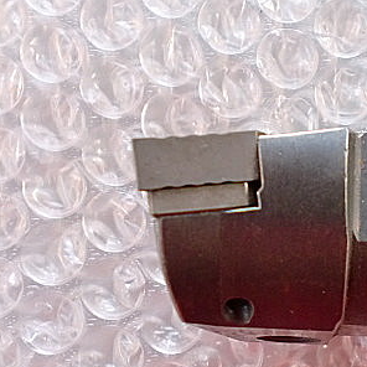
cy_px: 227
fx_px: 804
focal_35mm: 67
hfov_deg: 24.9
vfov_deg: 25.7
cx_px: 331
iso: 200
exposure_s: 1/60
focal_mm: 6.3
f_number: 3.1
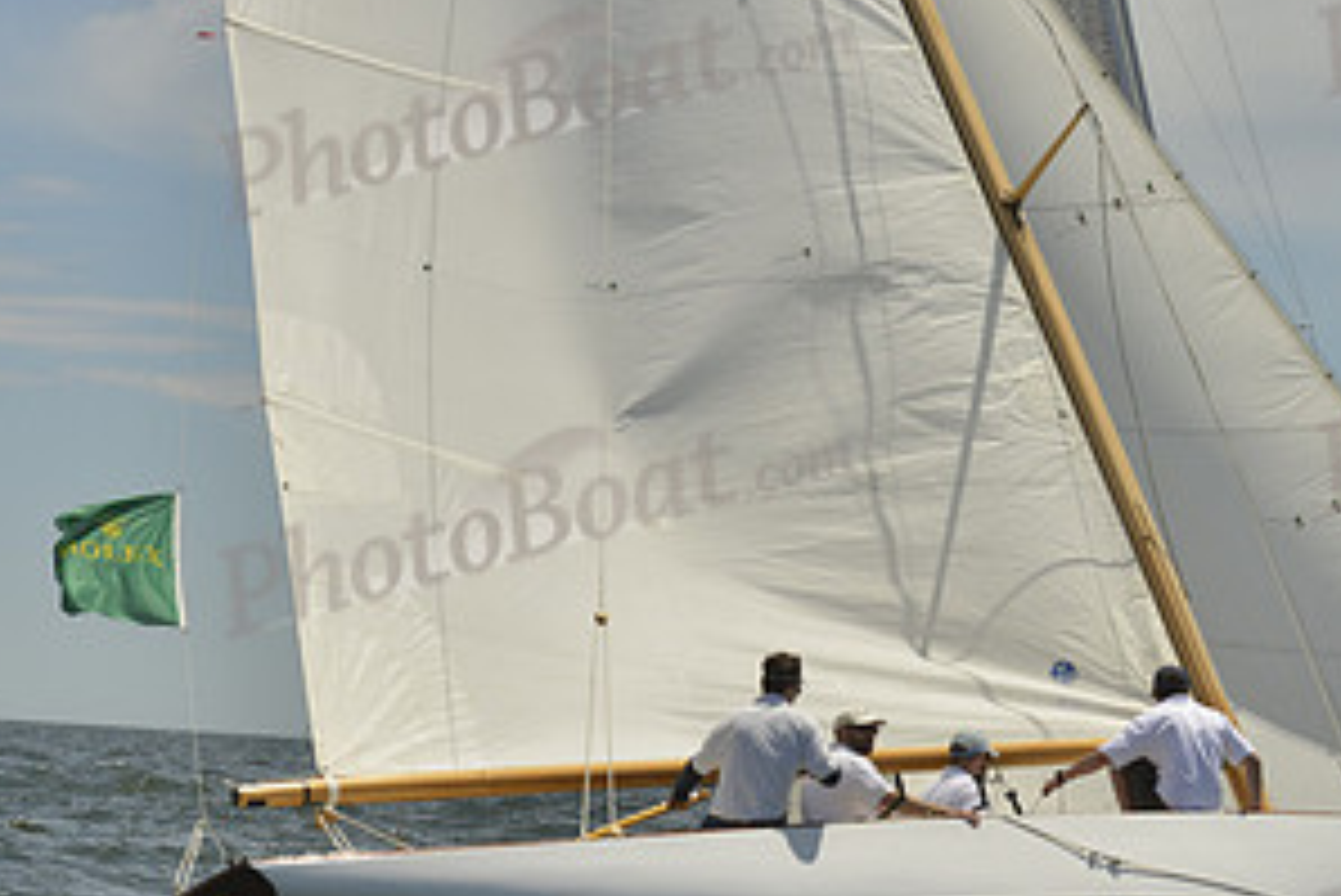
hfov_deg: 11.7
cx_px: 1089
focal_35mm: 175
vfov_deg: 7.8
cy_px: 691
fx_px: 6522
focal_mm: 90
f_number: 10
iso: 280
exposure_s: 1/1600
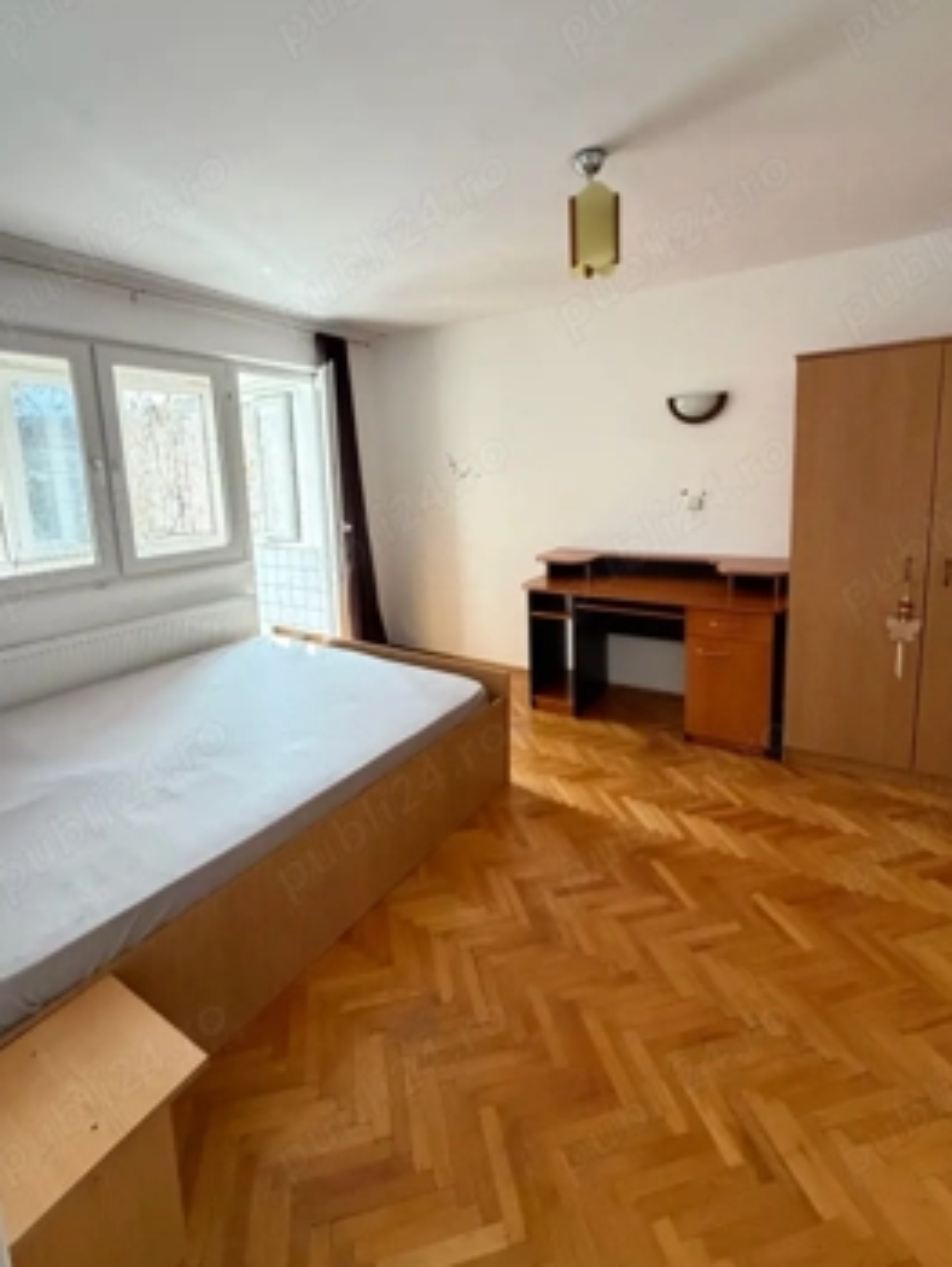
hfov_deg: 78.2
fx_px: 586
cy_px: 568
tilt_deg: -9.3
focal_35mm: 16
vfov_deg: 94.1
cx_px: 463
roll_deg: +1.4
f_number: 2.2
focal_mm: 2.22
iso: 500
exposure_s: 1/60
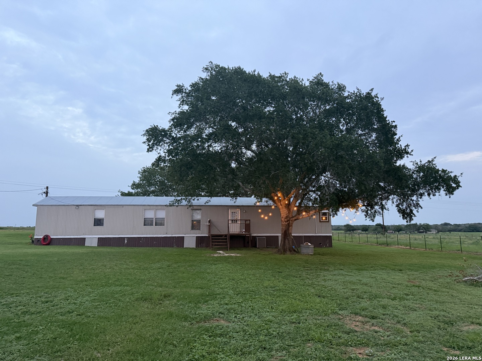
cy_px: 180
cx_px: 241
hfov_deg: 71.6
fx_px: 334
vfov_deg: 56.8
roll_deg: +1.0
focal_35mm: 24
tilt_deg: +8.8
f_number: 1.78
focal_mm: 6.76
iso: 400
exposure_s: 1/60
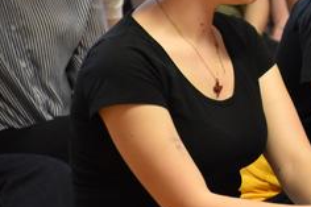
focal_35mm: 499
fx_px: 4308
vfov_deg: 2.8
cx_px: 455
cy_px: 59
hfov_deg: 4.1
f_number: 5.6
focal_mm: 112
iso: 2000
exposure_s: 1/60
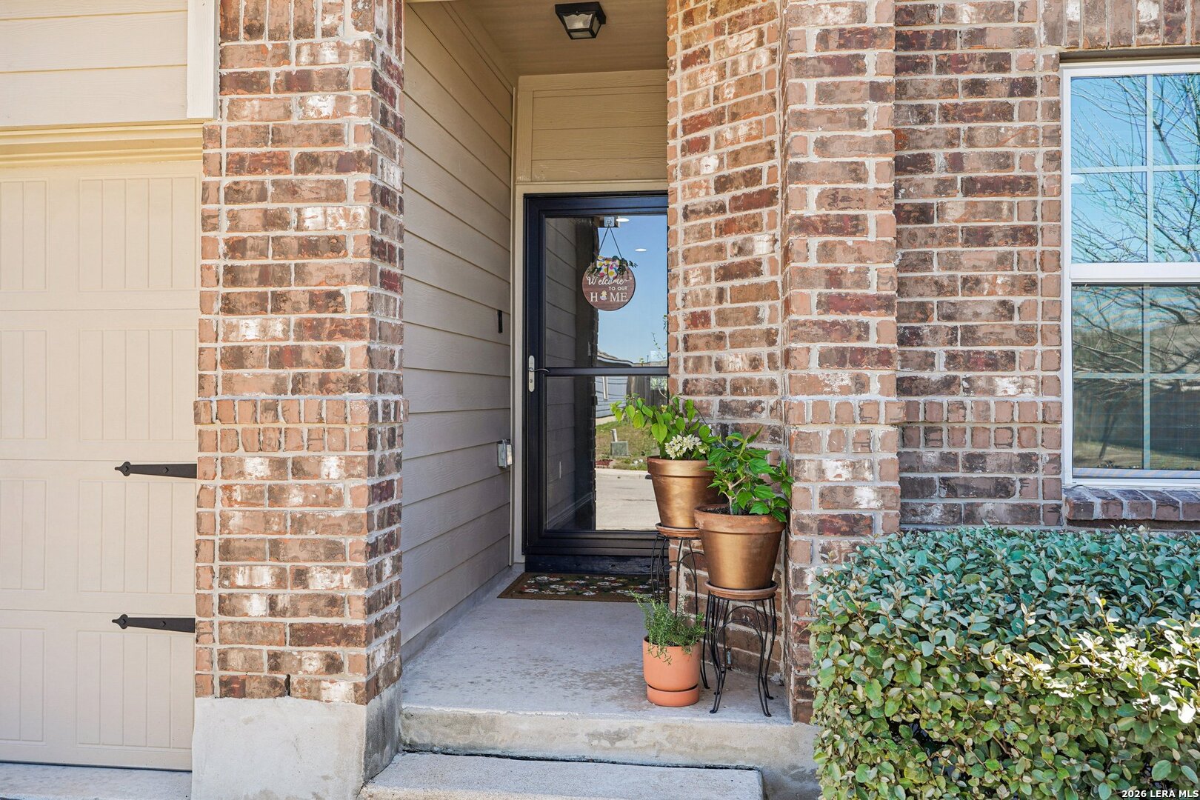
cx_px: 600
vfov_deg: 43.6
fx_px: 1000
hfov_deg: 61.9
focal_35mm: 30
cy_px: 400
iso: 100
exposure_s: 1/40
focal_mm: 30
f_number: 8
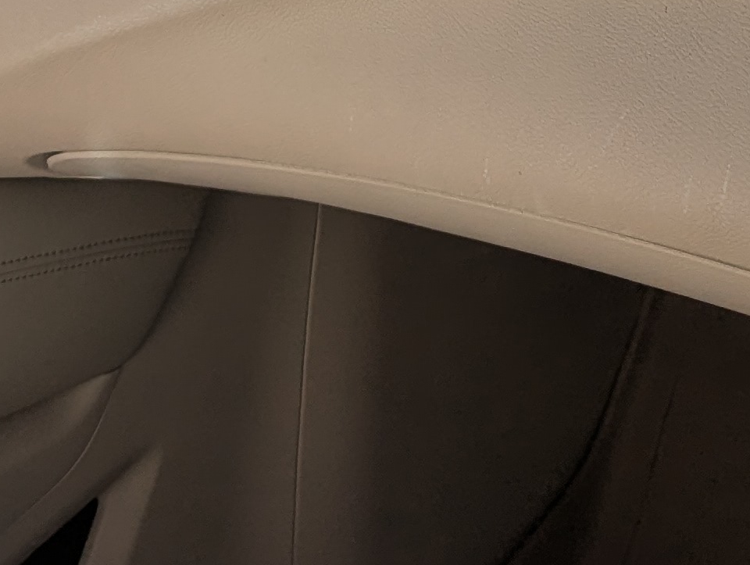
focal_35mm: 102
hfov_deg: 19.2
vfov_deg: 13.5
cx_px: 512
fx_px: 2213
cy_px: -330
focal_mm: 6.81
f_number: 1.85
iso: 34
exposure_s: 1/1287
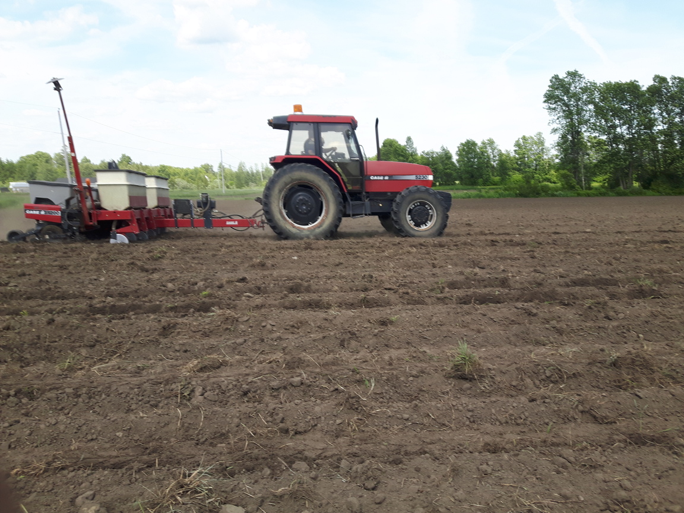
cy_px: 256
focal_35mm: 31
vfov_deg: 45.4
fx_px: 613
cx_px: 342
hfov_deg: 58.4
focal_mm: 3.7
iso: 40
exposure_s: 1/645
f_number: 1.9
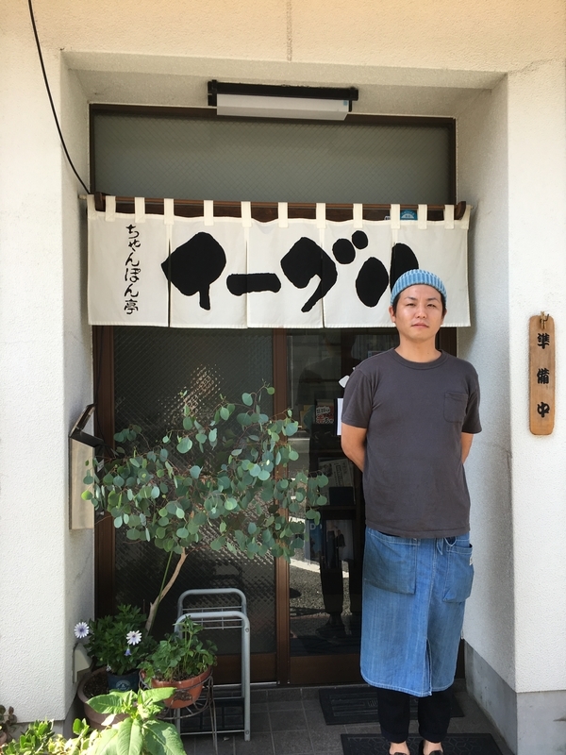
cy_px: 378
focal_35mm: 29
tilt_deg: +0.2
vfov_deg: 61.7
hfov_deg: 48.2
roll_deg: +0.1
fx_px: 632
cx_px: 283
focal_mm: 4.15
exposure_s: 1/217
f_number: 2.2
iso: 25
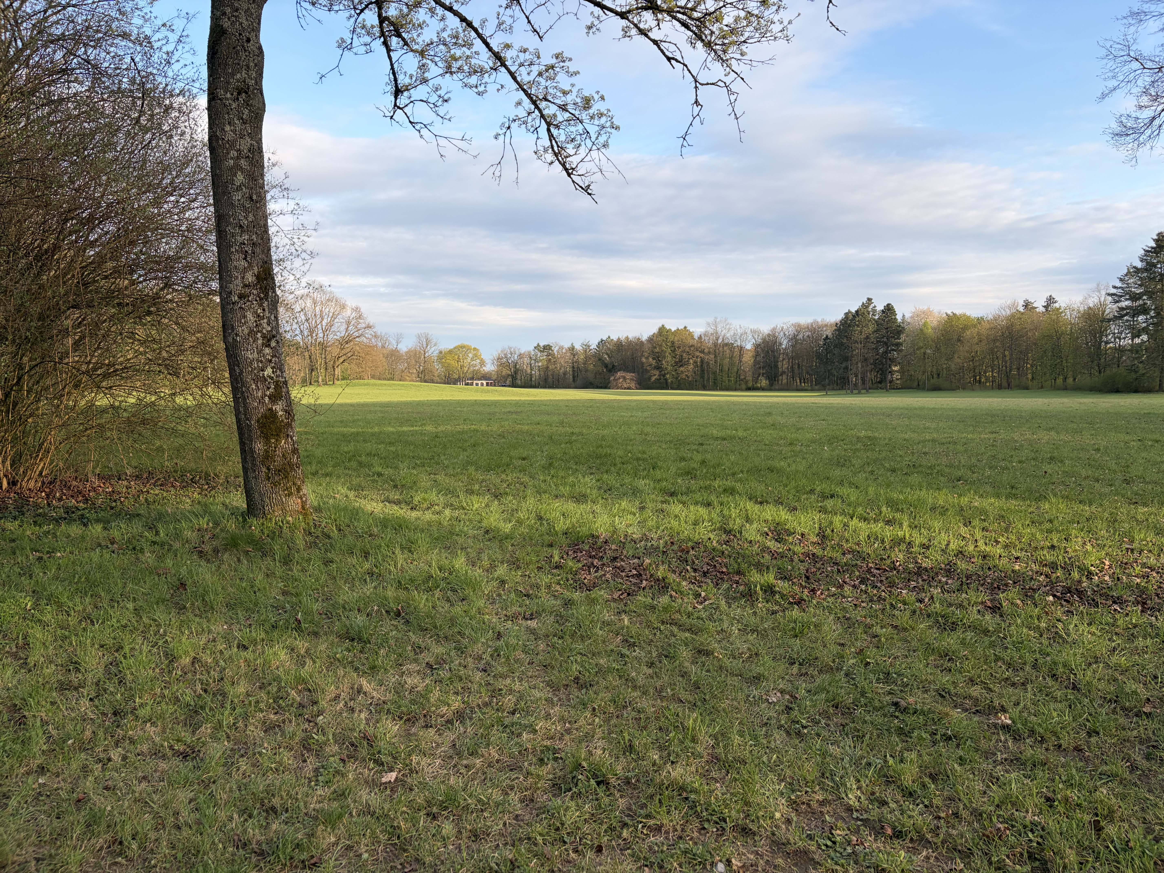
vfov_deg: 53.1
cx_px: 582
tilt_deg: -2.5
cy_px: 436
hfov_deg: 67.3
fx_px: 874
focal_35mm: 26
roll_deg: +0.5
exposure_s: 1/680
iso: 50
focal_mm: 5.96
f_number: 1.6
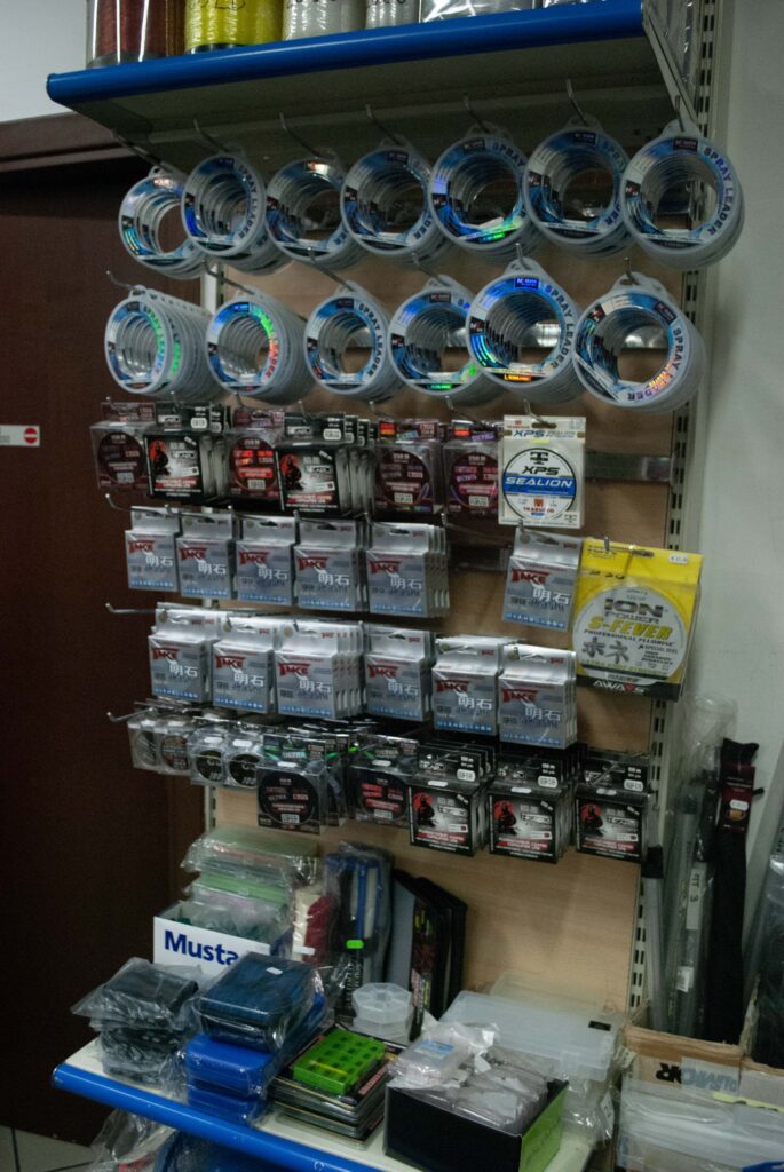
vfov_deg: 57.2
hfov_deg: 40.1
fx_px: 1075
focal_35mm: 33
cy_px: 586
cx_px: 392
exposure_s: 1/30
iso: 1600
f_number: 4
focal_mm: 22
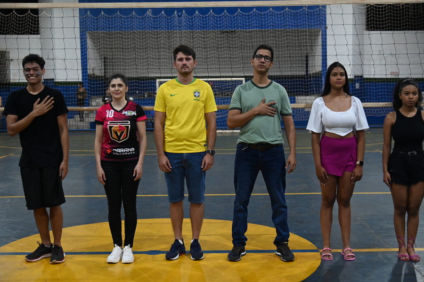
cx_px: 212
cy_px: 141
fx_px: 565
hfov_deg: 41.1
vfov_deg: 28.0
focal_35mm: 48
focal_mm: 48
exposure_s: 1/125
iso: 3200
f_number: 4
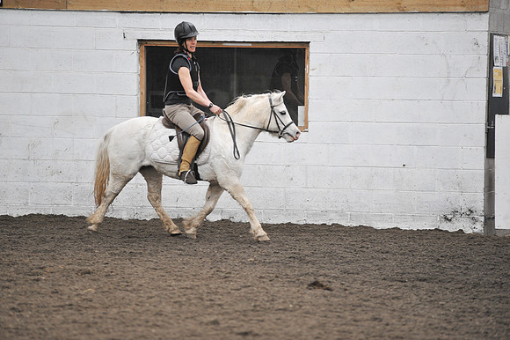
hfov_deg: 10.3
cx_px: 255
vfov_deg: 6.9
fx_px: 2832
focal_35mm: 200
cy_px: 170
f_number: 3.2
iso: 1600
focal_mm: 200
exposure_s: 1/400
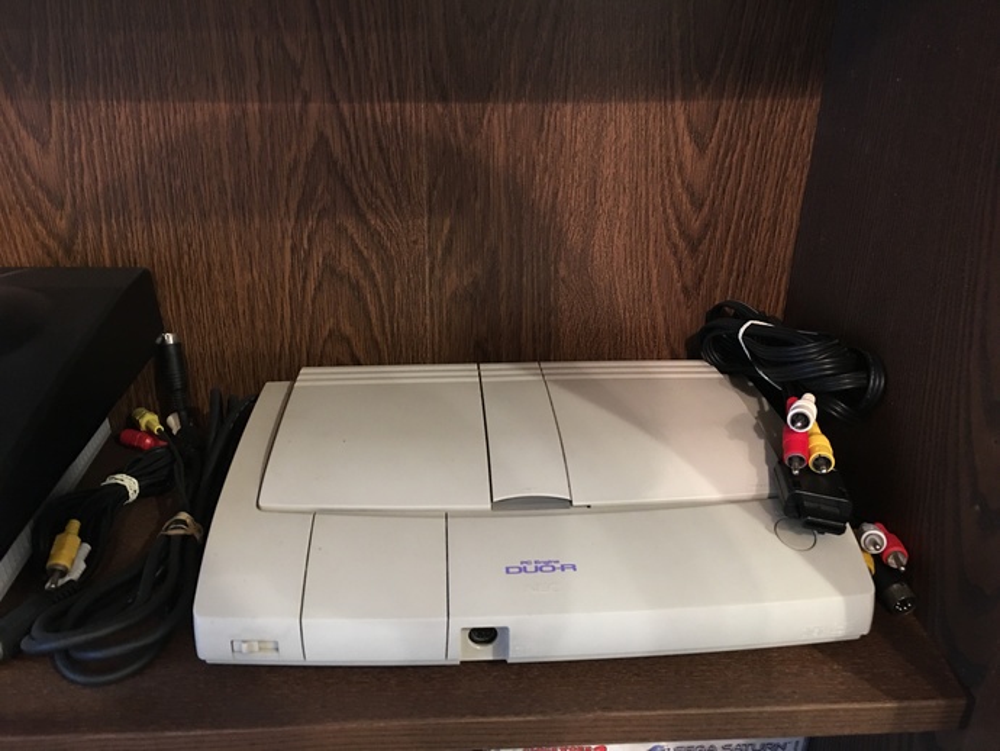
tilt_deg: -25.6
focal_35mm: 29
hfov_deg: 61.6
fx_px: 838
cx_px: 500
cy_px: 376
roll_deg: -1.8
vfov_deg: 48.3
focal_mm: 4.15
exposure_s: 1/4
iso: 50
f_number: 2.2
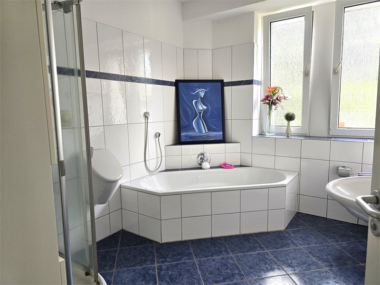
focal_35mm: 23
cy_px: 142
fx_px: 252
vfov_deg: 58.9
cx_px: 190
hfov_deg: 73.9
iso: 200
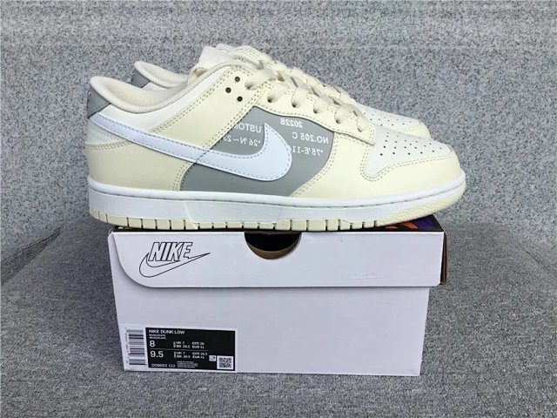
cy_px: 209
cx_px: 278
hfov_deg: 58.4
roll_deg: -0.2
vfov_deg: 45.4
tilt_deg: -20.2
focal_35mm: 31
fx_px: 499
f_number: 2.4
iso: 25
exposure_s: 1/806
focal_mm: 3.3
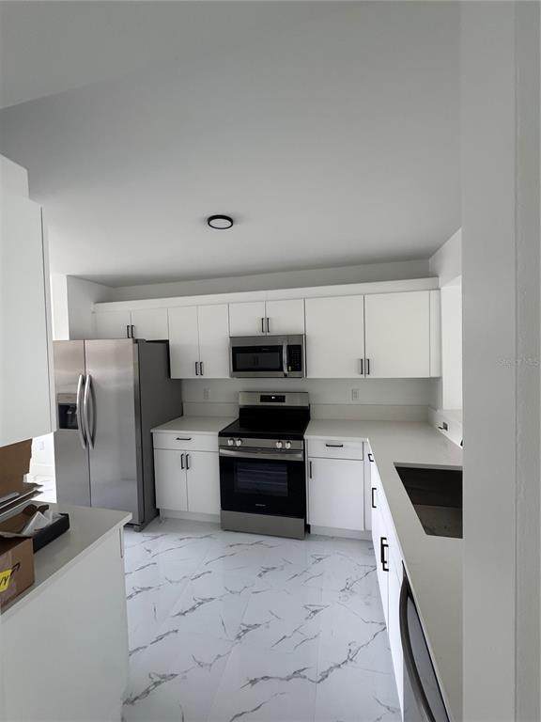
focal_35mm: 14
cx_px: 270
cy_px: 361
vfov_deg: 102.1
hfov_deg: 85.7
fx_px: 292
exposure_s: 1/99
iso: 250
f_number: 2.2
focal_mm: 2.22
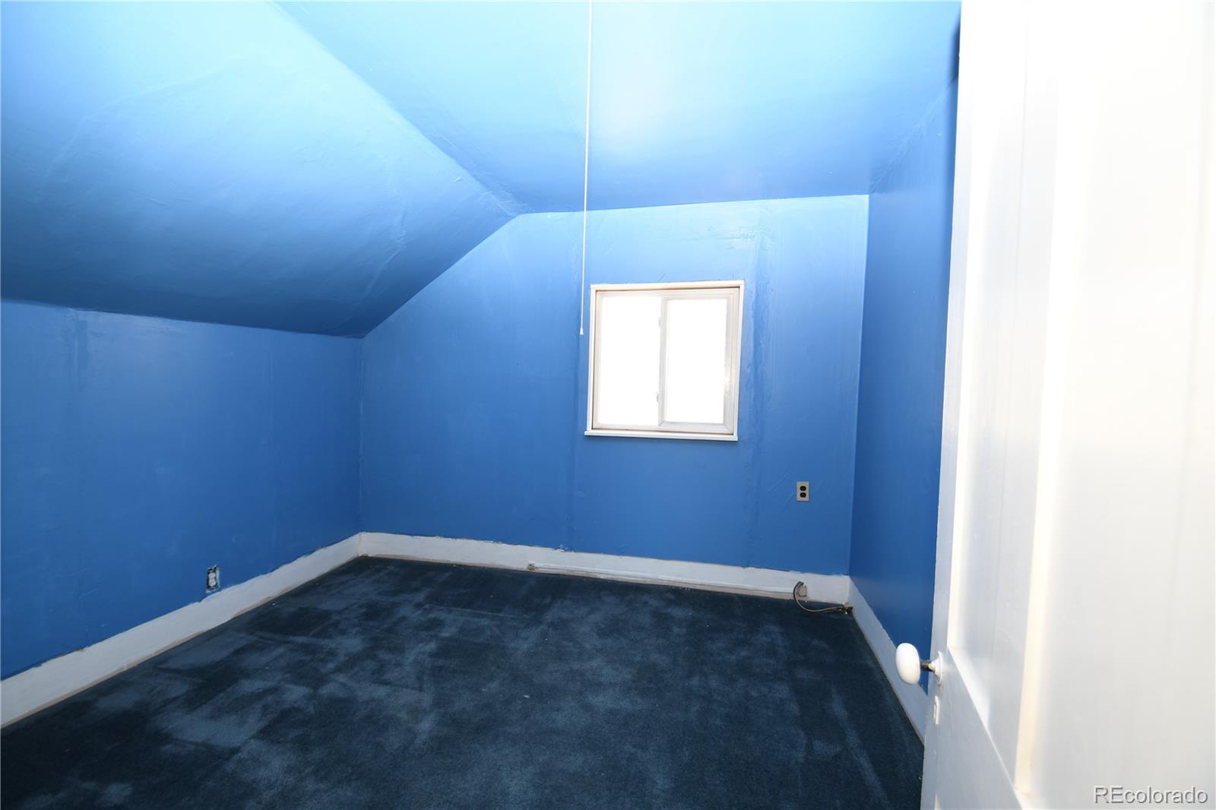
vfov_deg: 77.3
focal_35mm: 15
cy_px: 405
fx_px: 507
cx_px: 608
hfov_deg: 100.4
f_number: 4
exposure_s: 1/60
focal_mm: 10
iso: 100
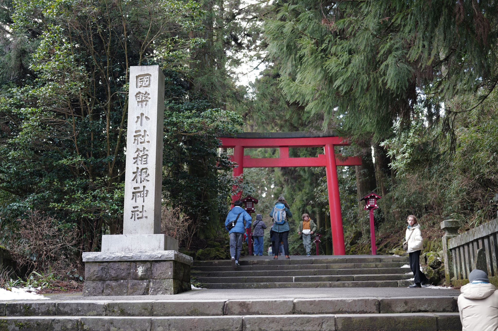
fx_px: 594
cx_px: 249
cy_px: 166
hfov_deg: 45.5
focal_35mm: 43
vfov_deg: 31.2
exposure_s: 1/80
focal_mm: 43
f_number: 2
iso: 160
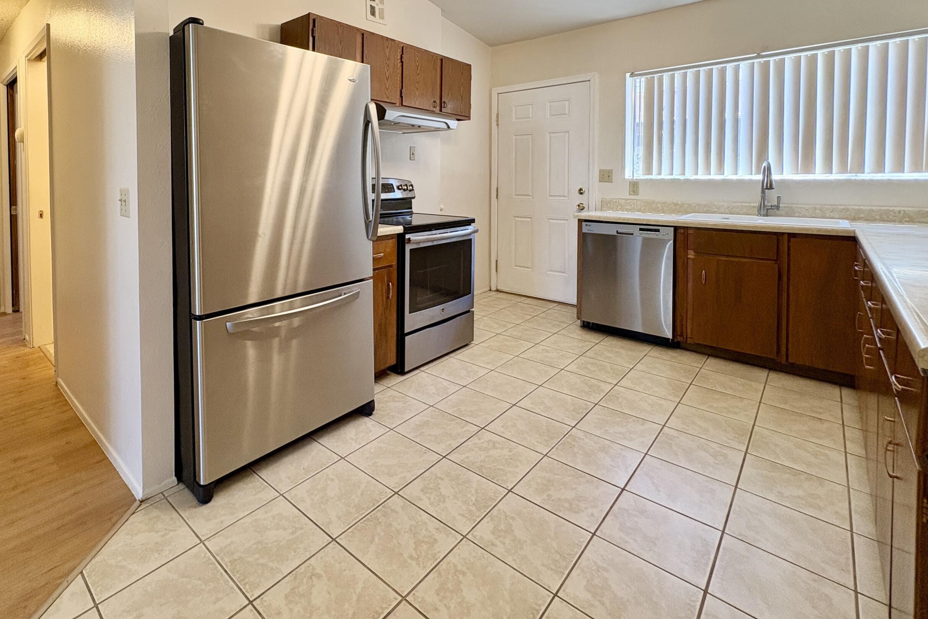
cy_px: 193
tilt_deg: -1.5
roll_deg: +0.6
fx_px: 464
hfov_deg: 89.0
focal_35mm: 18
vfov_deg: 65.1
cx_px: 378
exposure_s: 1/60
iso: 160
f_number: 2.2
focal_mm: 2.22
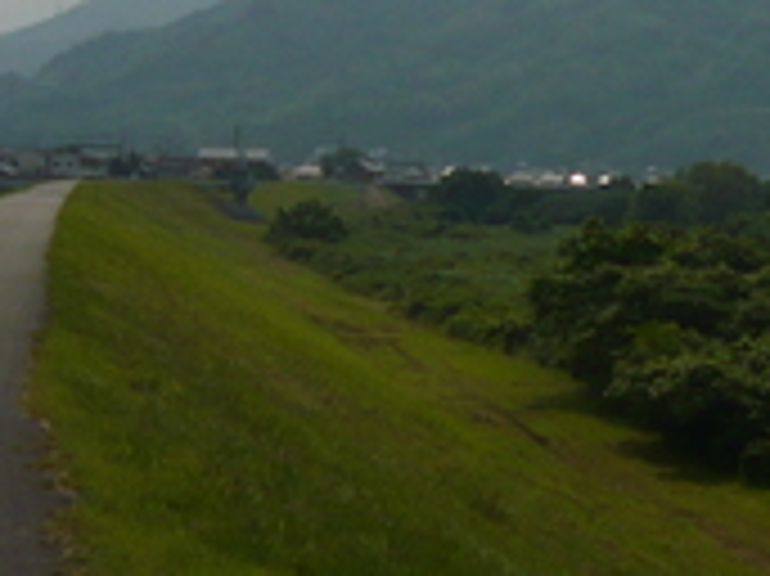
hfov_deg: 14.6
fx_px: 3001
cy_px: 196
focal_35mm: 135
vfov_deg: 11.0
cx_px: 500
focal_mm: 5.5
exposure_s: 1/640
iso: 100
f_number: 8
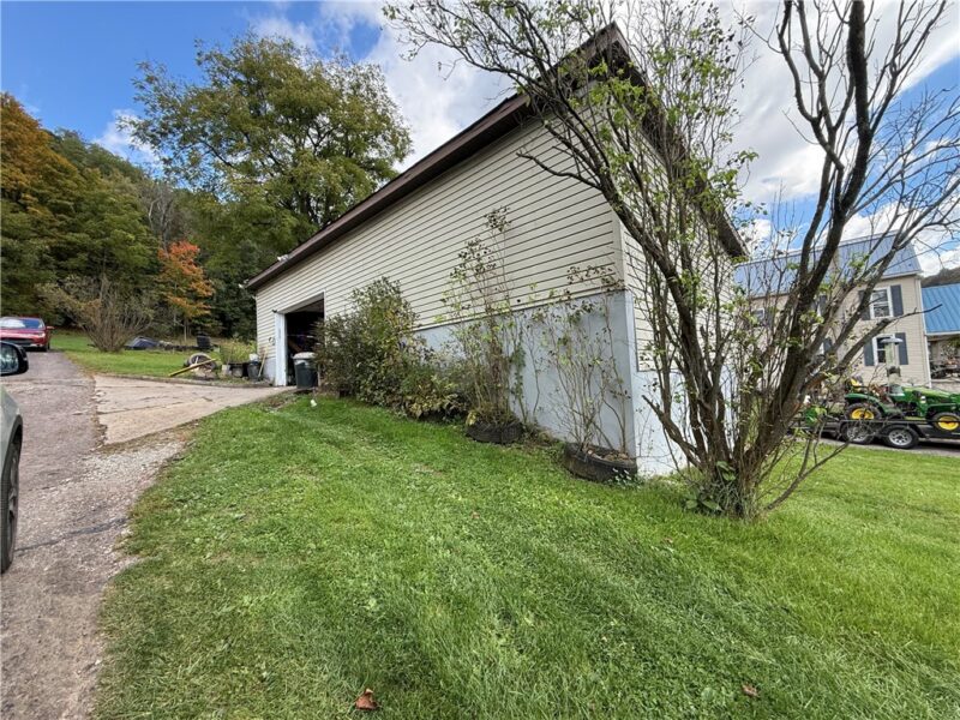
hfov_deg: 102.1
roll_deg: +2.4
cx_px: 480
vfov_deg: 85.7
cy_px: 360
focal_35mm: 14
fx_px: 388
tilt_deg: +2.6
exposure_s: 1/313
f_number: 2.2
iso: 50
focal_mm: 2.22
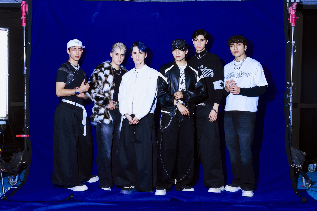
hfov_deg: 40.3
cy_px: 106
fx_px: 432
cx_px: 158
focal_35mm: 49
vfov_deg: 27.5
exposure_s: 1/160
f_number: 6.3
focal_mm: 49.1
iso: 800
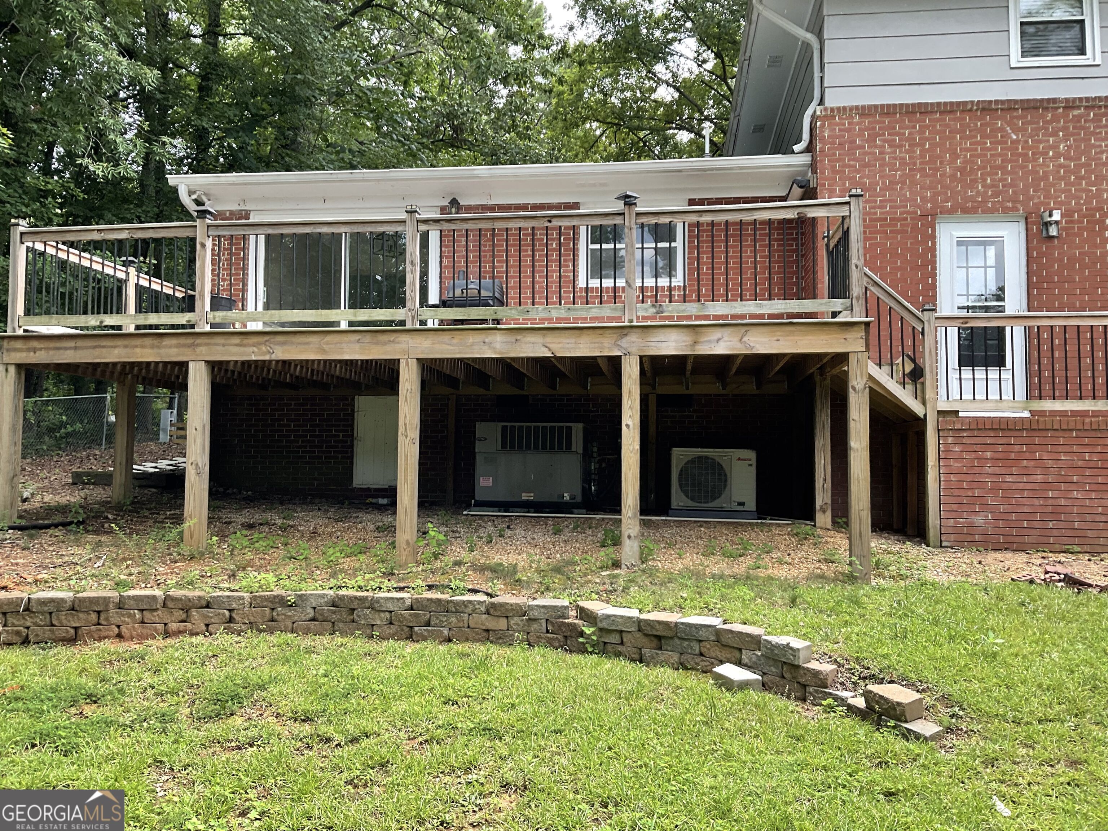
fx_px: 928
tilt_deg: +3.6
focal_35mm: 29
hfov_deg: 61.7
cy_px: 416
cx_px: 554
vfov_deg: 48.2
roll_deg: -1.3
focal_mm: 3
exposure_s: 1/120
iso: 25
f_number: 1.8
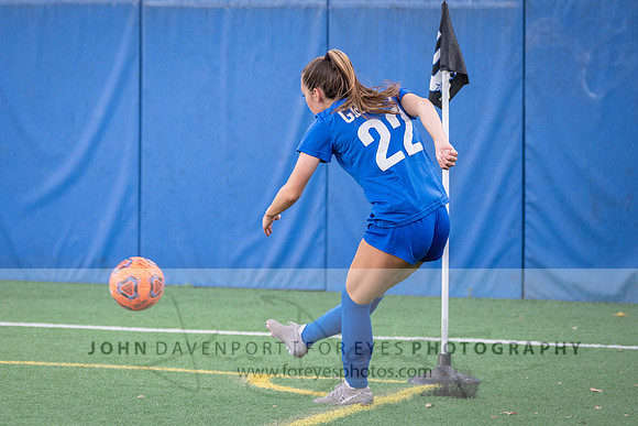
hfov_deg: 12.4
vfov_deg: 8.3
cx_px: 169
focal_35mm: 165
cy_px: 128
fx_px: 2931
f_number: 2.8
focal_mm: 102
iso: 1400
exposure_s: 1/2000
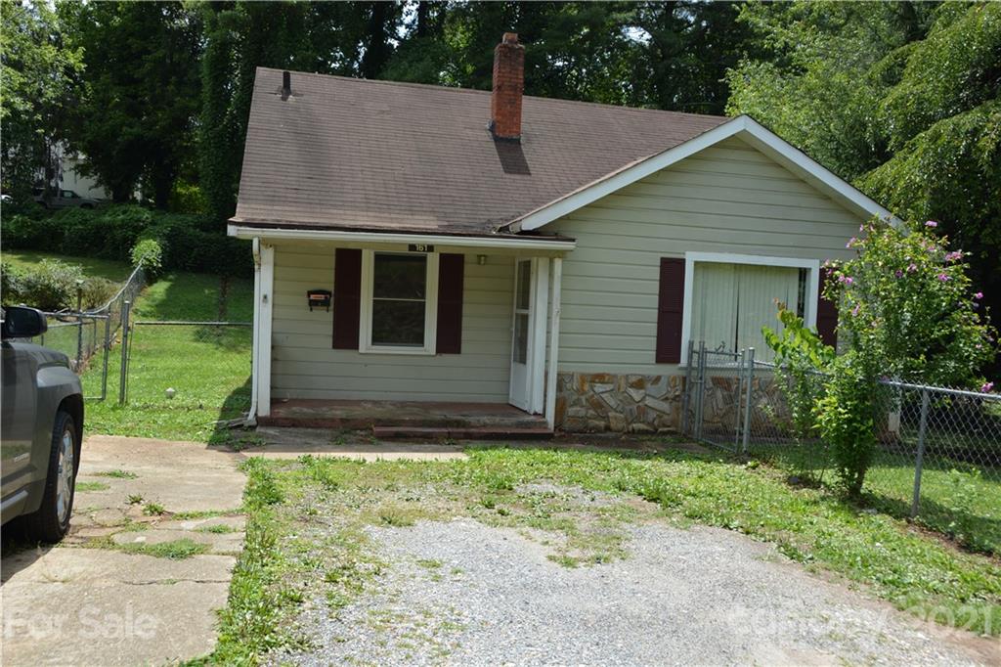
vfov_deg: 43.6
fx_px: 834
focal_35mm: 30
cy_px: 334
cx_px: 500
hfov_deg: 61.9
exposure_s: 1/250
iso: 125
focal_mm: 20
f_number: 8
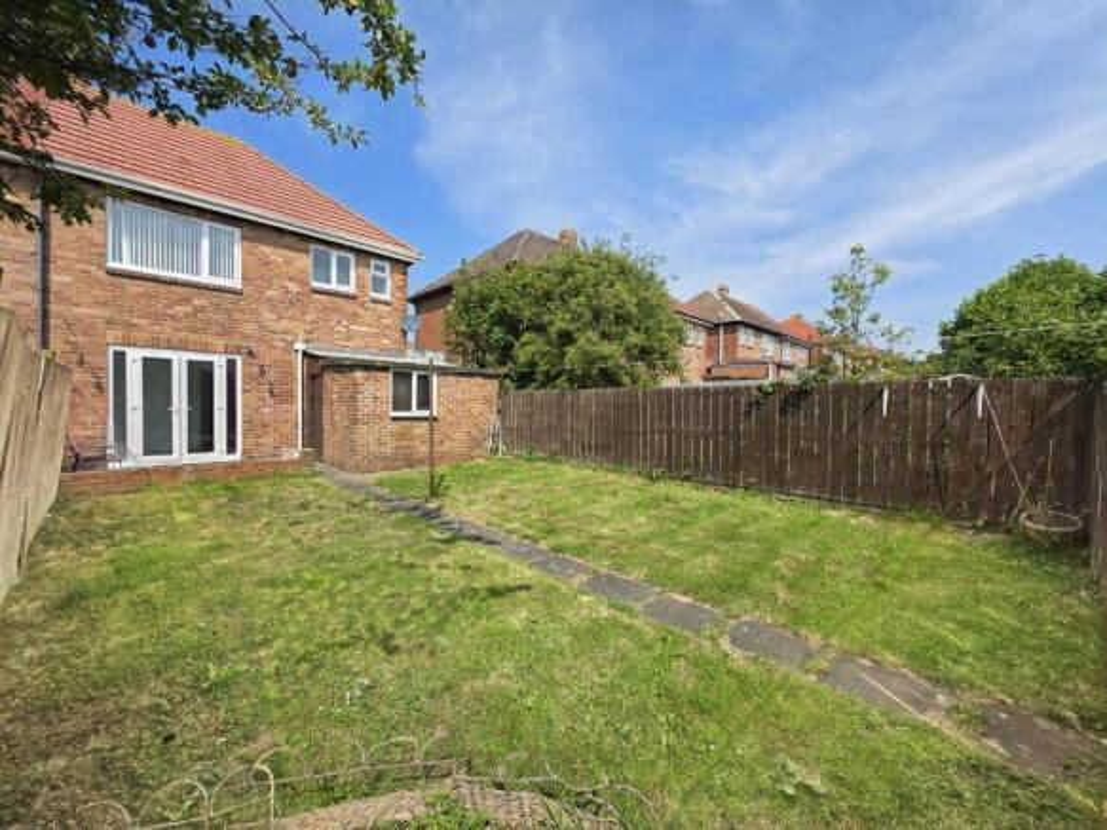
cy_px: 415
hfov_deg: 106.2
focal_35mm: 13
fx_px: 416
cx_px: 554
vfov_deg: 89.9
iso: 40
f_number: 1.9
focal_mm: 2.2
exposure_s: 1/1429
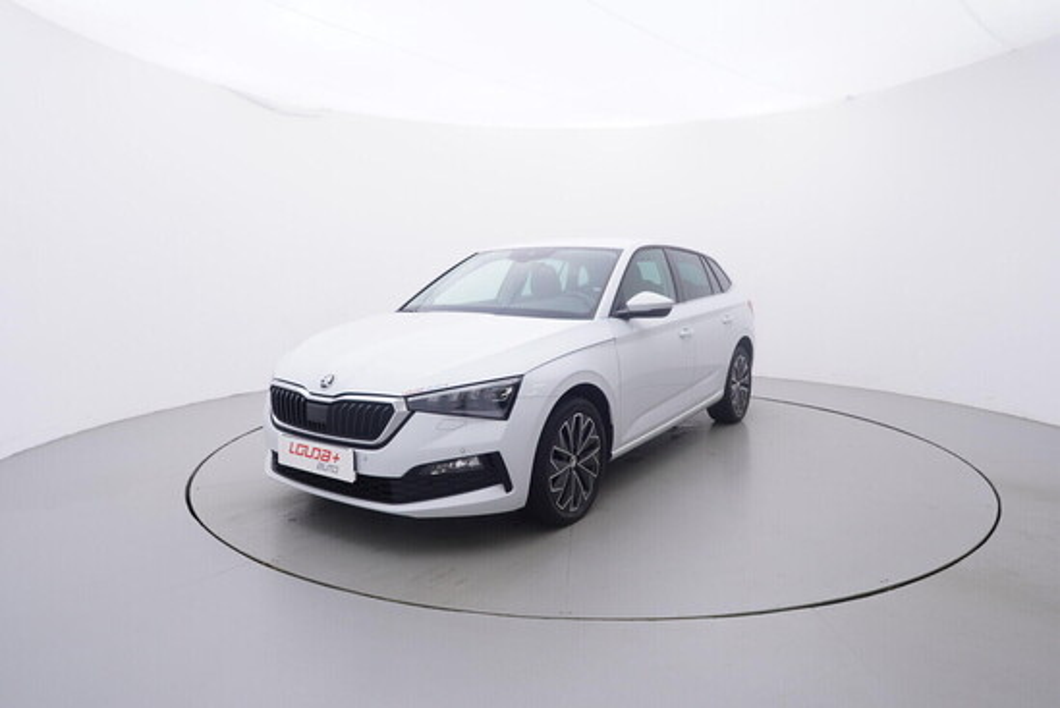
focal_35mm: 22
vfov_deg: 56.2
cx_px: 530
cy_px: 354
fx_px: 663
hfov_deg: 77.3
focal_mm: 15
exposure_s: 1/80
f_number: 5
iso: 200
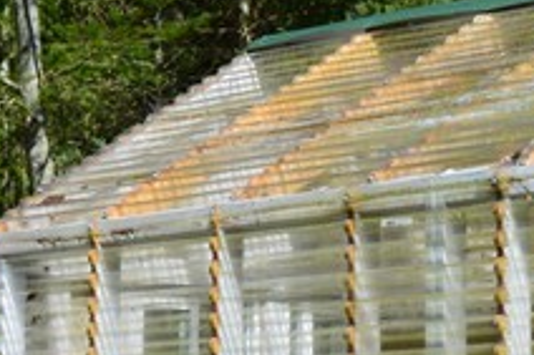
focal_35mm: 200
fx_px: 2964
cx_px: 571
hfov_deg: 10.2
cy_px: 310
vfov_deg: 6.8
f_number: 11
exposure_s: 1/500
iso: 360
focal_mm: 26
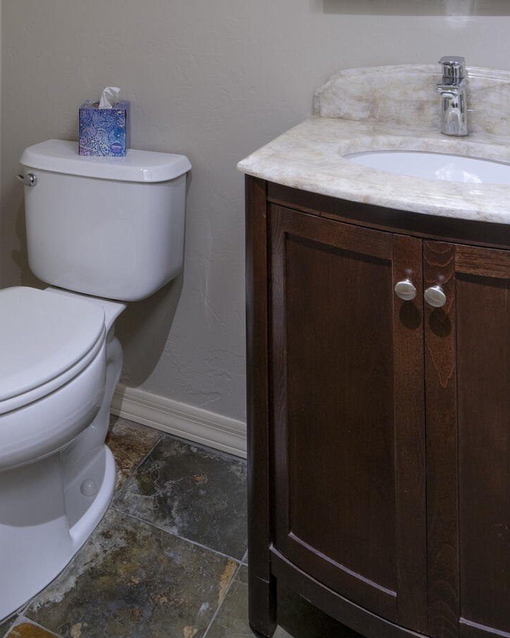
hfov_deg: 40.9
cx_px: 121
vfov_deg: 42.8
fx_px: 660
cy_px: -28
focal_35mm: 35
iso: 200
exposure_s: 1/125
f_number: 11
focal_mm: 17
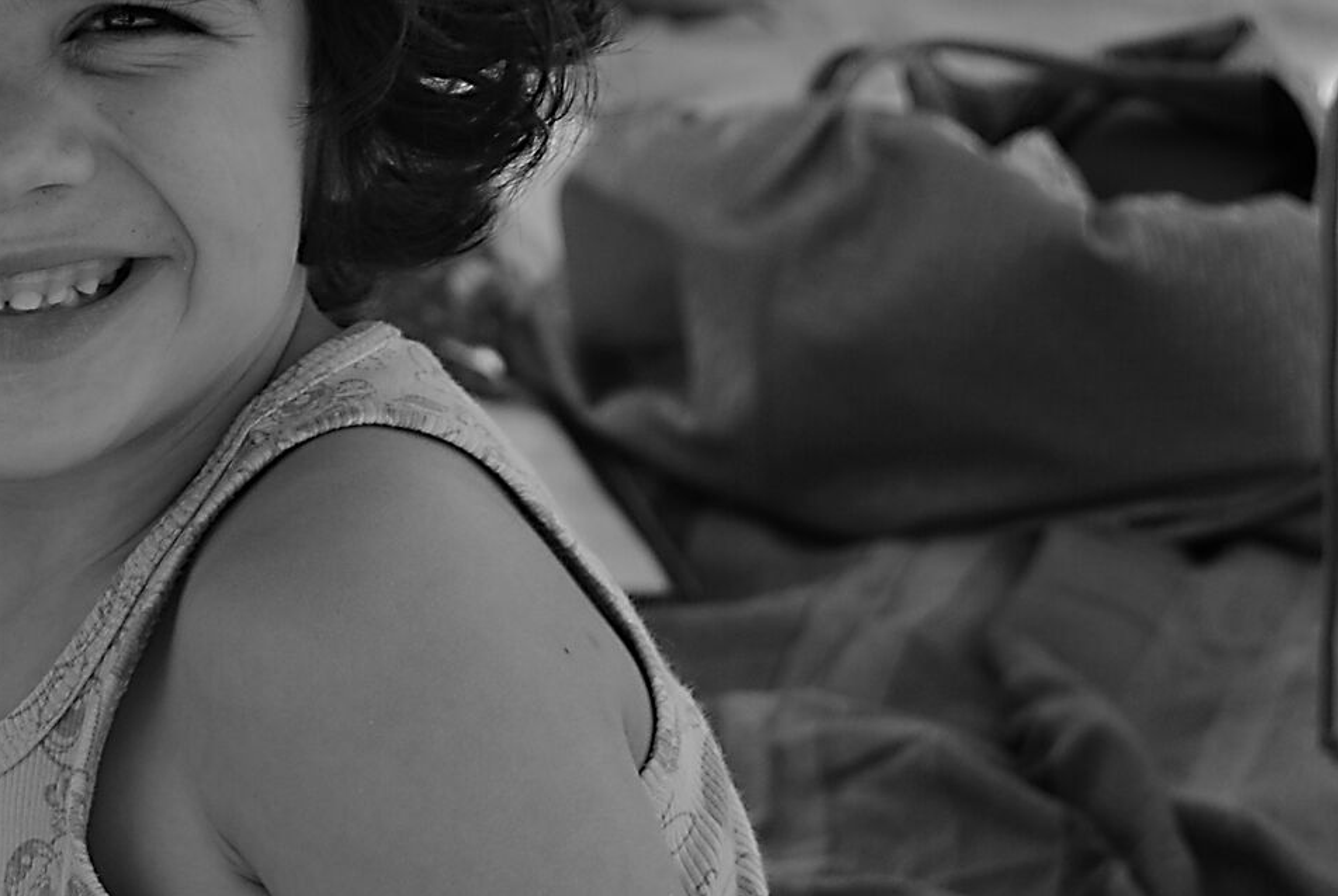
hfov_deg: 10.6
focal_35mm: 189
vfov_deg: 7.3
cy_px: 263
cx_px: -344
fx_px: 7035
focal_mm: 50
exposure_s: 1/250
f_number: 8
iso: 100
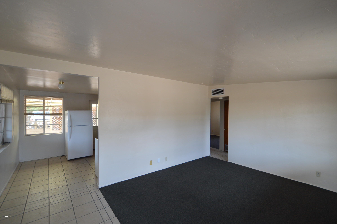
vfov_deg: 77.2
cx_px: 168
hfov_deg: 100.4
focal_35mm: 15
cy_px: 112
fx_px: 140
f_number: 4
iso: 400
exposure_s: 1/60
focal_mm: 10
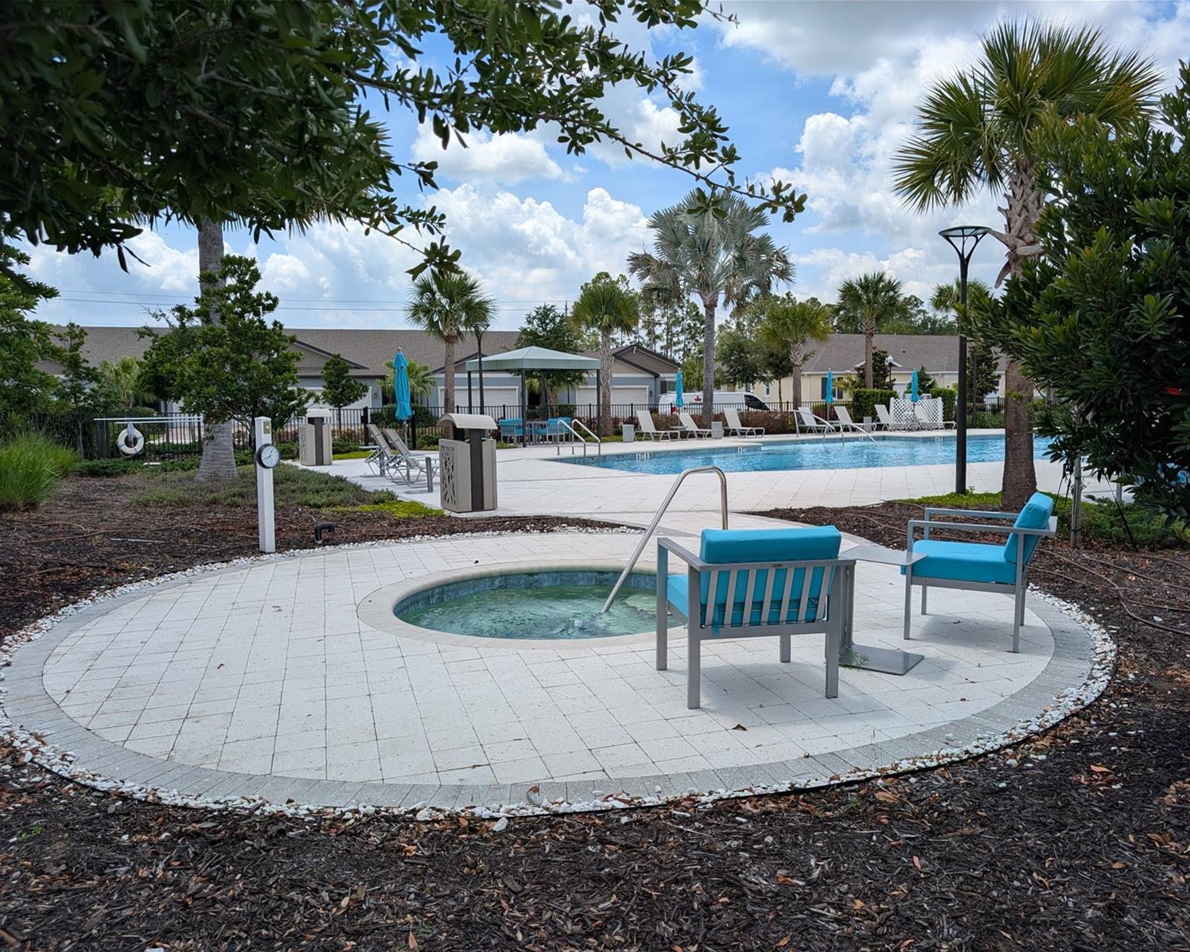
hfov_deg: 68.1
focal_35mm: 25
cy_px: 476
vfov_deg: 56.8
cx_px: 619
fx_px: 881
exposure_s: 1/1404
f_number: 1.68
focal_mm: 6.9
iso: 22
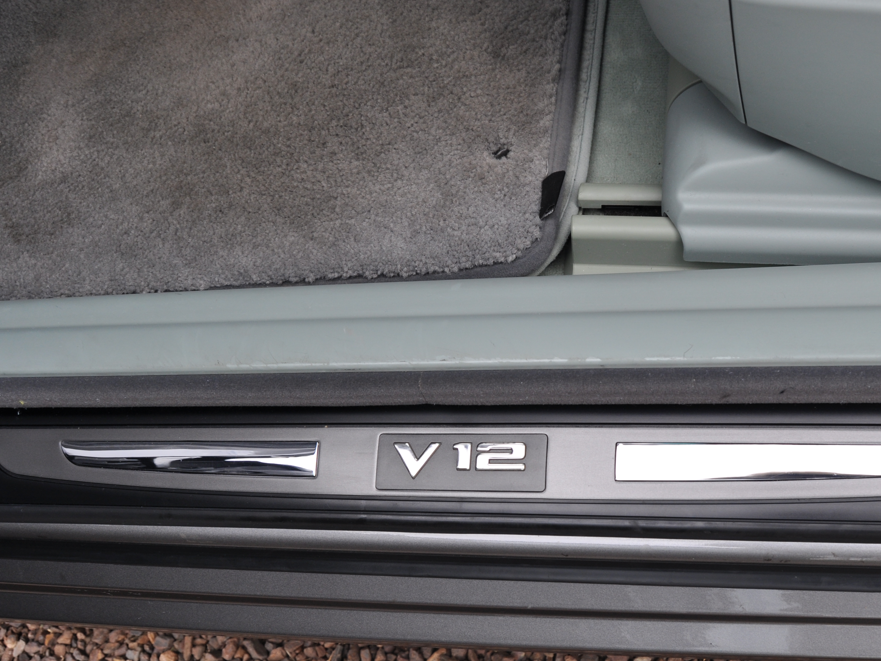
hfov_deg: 47.4
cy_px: 428
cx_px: 549
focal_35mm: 39
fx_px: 993
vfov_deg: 36.5
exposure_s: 1/160
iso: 200
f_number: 6.3
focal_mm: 18
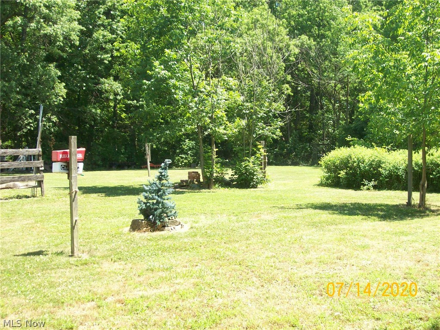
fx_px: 572
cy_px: 165
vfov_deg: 32.2
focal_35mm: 45
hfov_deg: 42.1
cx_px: 220
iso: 80
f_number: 3
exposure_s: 1/289
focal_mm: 7.6
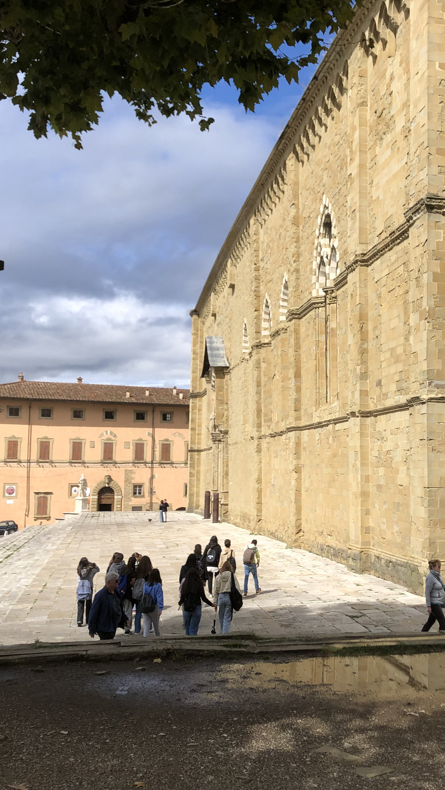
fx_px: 860
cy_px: 393
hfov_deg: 28.6
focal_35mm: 41
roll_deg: +0.1
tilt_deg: +5.5
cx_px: 330
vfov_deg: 49.4
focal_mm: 4
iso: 20
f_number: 1.8
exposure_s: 1/2315
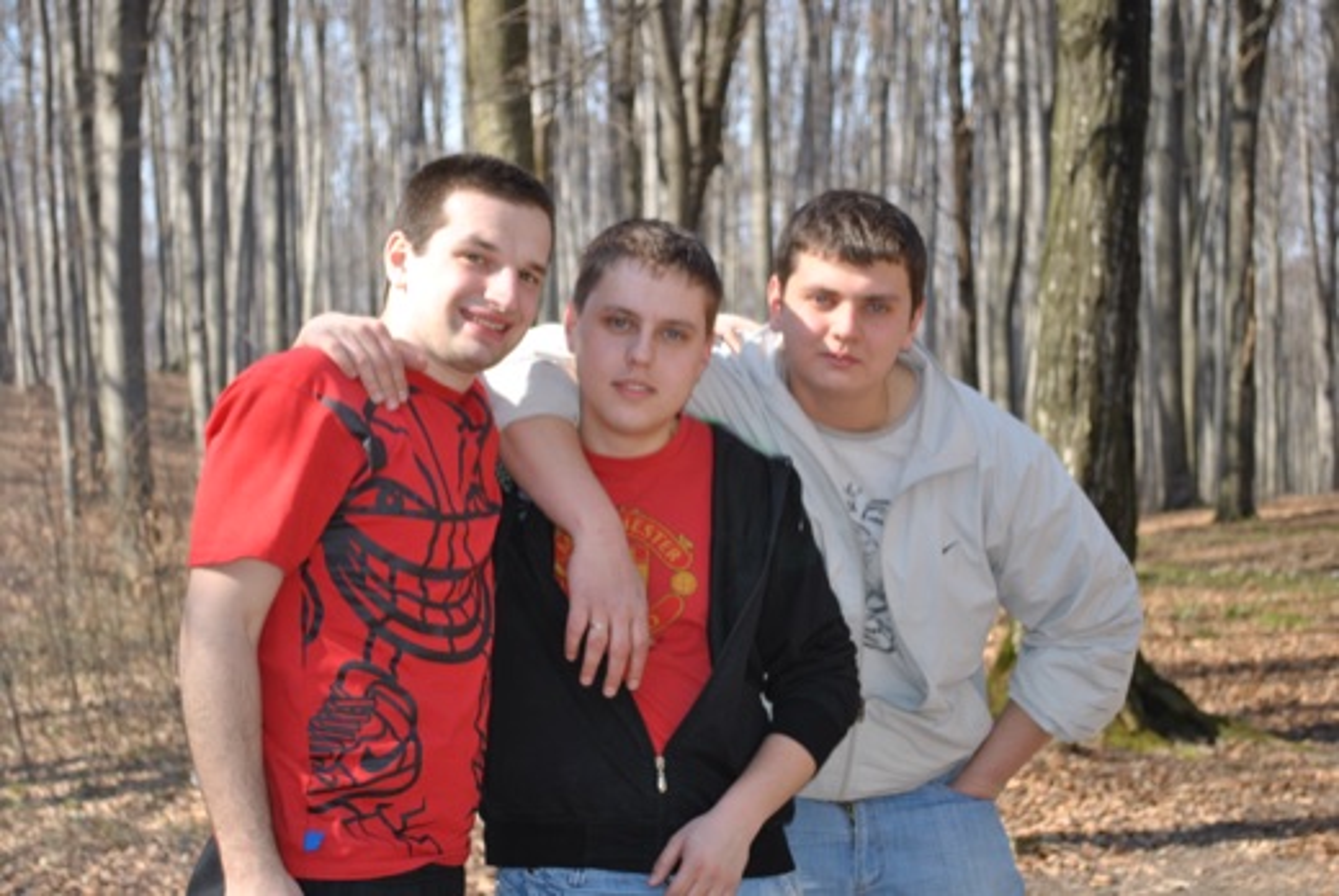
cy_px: 448
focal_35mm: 69
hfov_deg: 29.2
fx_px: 2569
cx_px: 670
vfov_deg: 19.8
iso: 100
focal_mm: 46
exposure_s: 1/125
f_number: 5.3
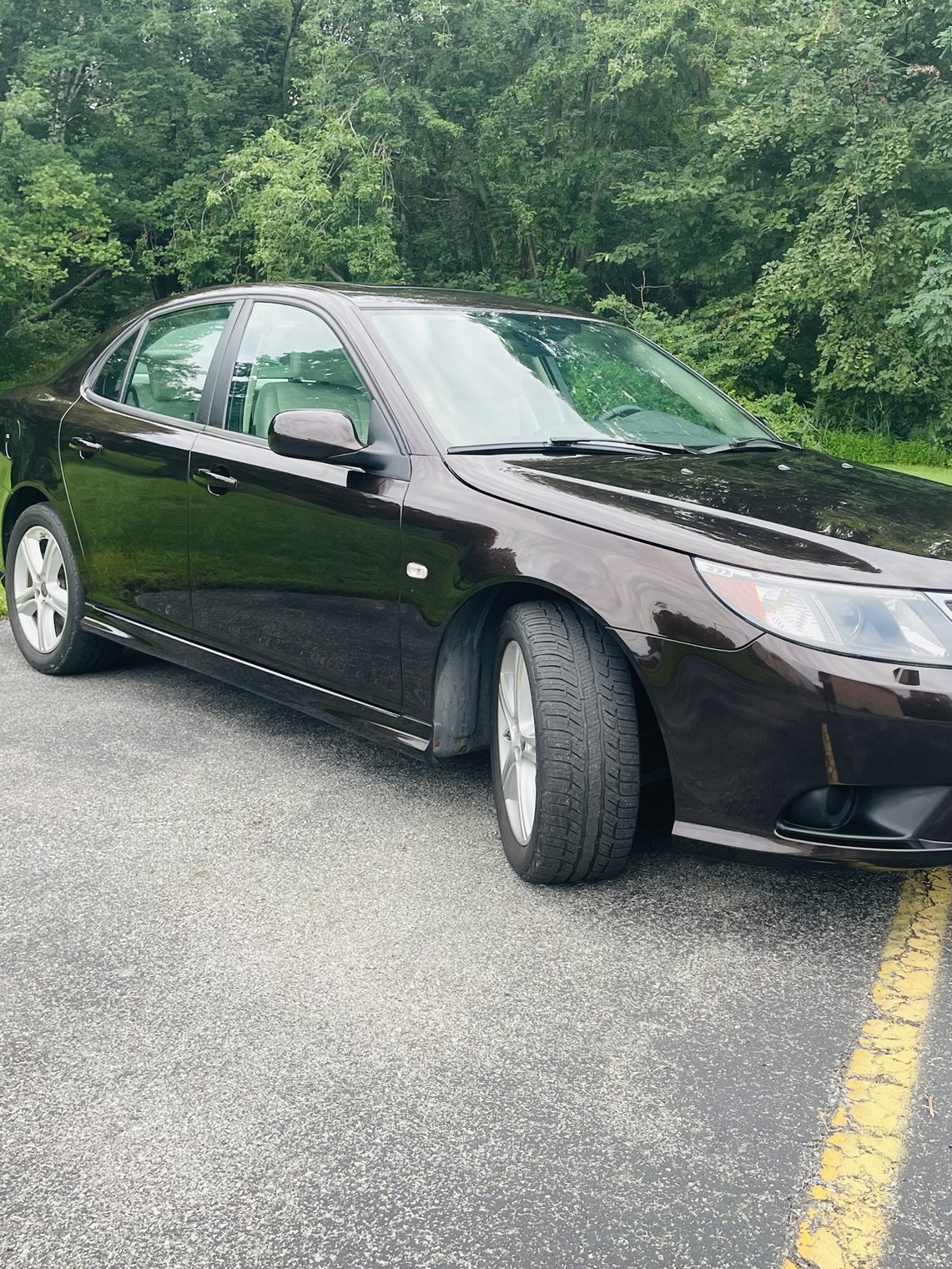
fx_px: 1283
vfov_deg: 52.5
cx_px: 573
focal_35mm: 35
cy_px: 561
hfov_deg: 40.5
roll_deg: -0.7
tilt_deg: -8.3
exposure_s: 1/121
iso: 32
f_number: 1.6
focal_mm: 4.2
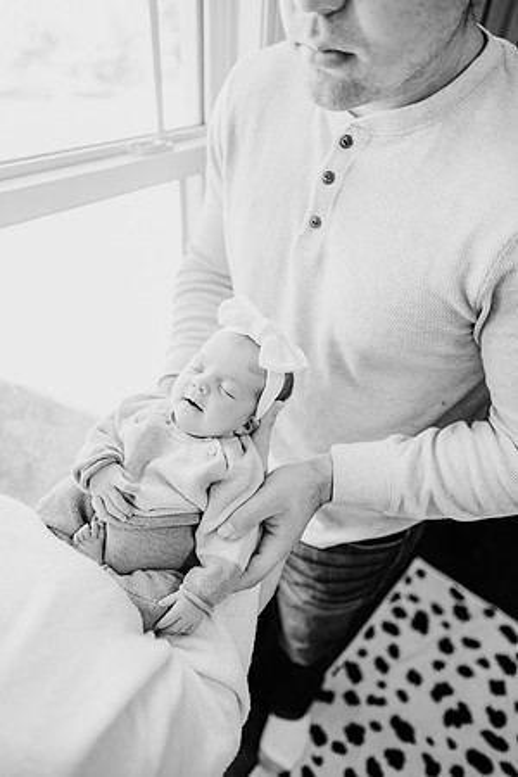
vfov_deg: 73.7
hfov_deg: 53.1
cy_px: 388
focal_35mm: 24
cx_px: 259
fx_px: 518
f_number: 2
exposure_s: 1/200
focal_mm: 24
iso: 320
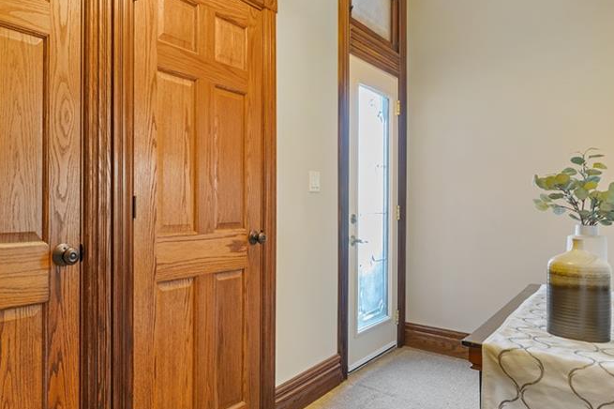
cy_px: 210
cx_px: 187
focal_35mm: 25
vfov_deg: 51.2
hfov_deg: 68.8
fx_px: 426
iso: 400
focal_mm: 16
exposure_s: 5
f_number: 7.1
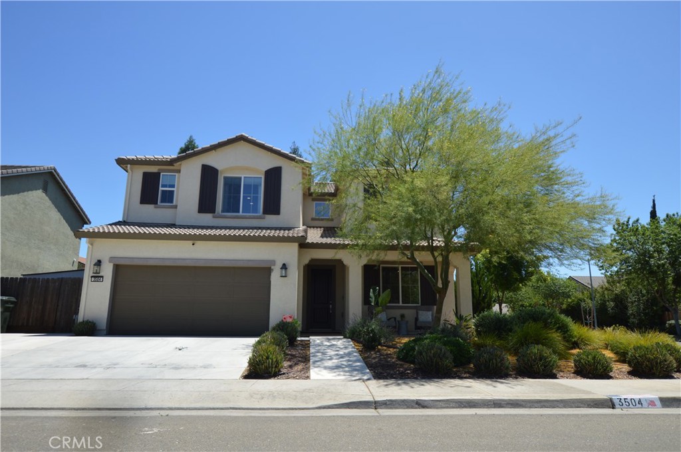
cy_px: 226
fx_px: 453
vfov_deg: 53.0
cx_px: 340
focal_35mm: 24
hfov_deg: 73.8
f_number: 8
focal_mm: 16
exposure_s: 1/250
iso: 100
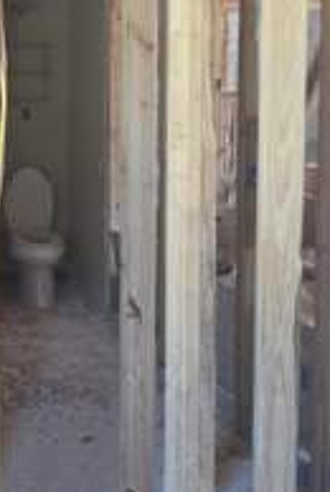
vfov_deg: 33.3
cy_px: 131
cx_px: -23
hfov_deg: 22.0
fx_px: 808
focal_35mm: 59
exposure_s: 1/120
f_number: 1.4
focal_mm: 6.5
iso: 1000
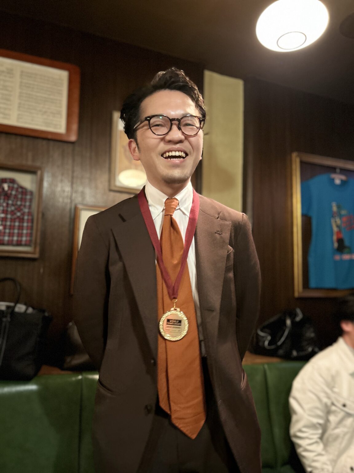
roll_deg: -2.1
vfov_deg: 67.3
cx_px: 177
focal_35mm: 26
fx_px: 355
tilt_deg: +7.2
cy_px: 236
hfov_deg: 53.1
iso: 640
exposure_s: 1/25
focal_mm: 5.7
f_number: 1.5
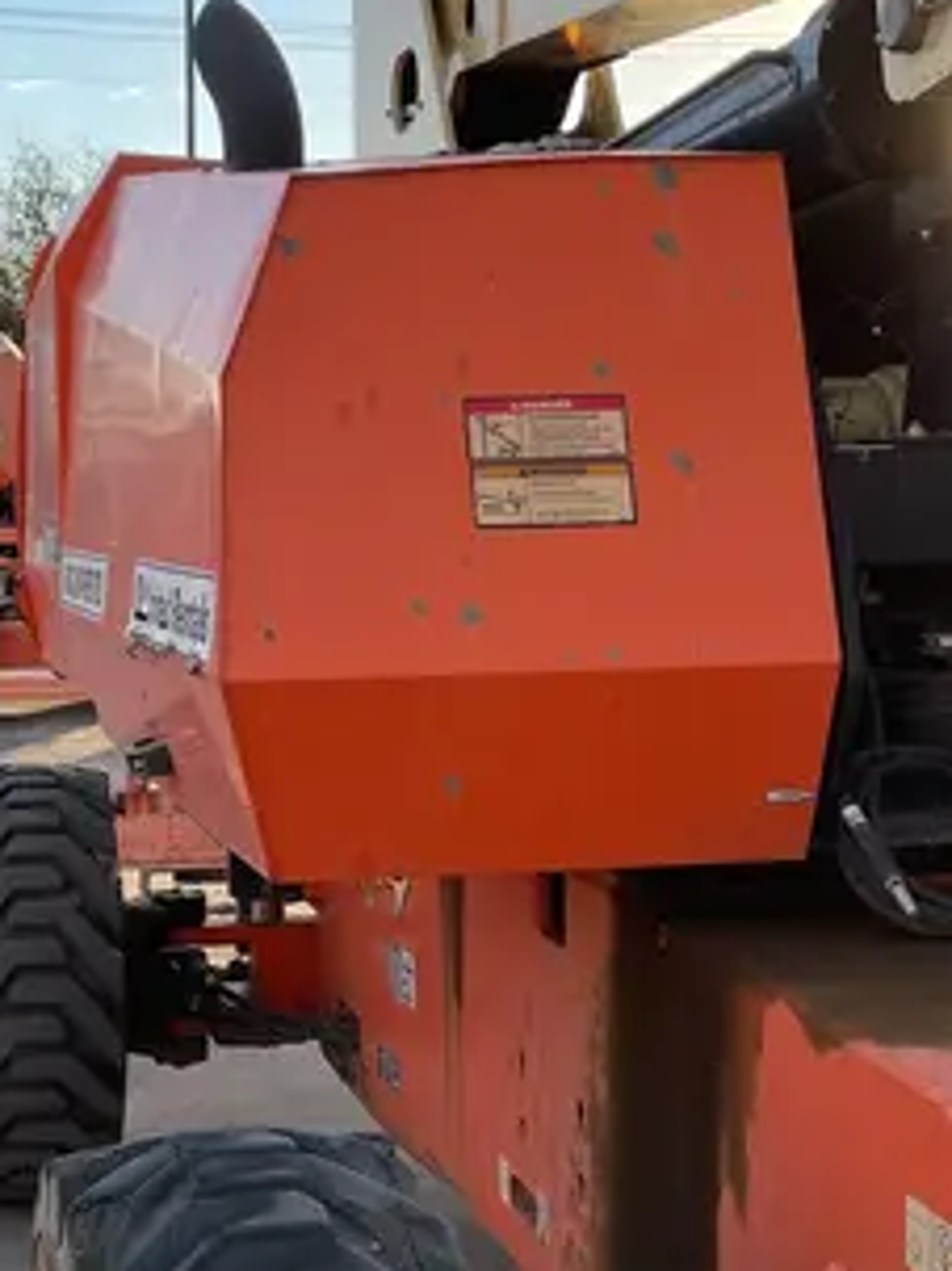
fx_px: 2312
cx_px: 264
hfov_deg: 23.1
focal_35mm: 63
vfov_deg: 30.7
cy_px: 736
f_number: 1.6
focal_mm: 4.2
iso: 50
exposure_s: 1/1511
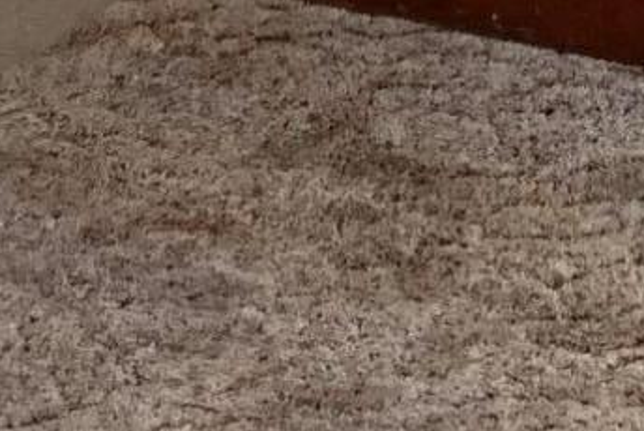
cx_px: 105
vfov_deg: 7.7
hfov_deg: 13.0
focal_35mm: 157
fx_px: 2811
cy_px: -815
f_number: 1.8
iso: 200
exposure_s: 1/60
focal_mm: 4.25
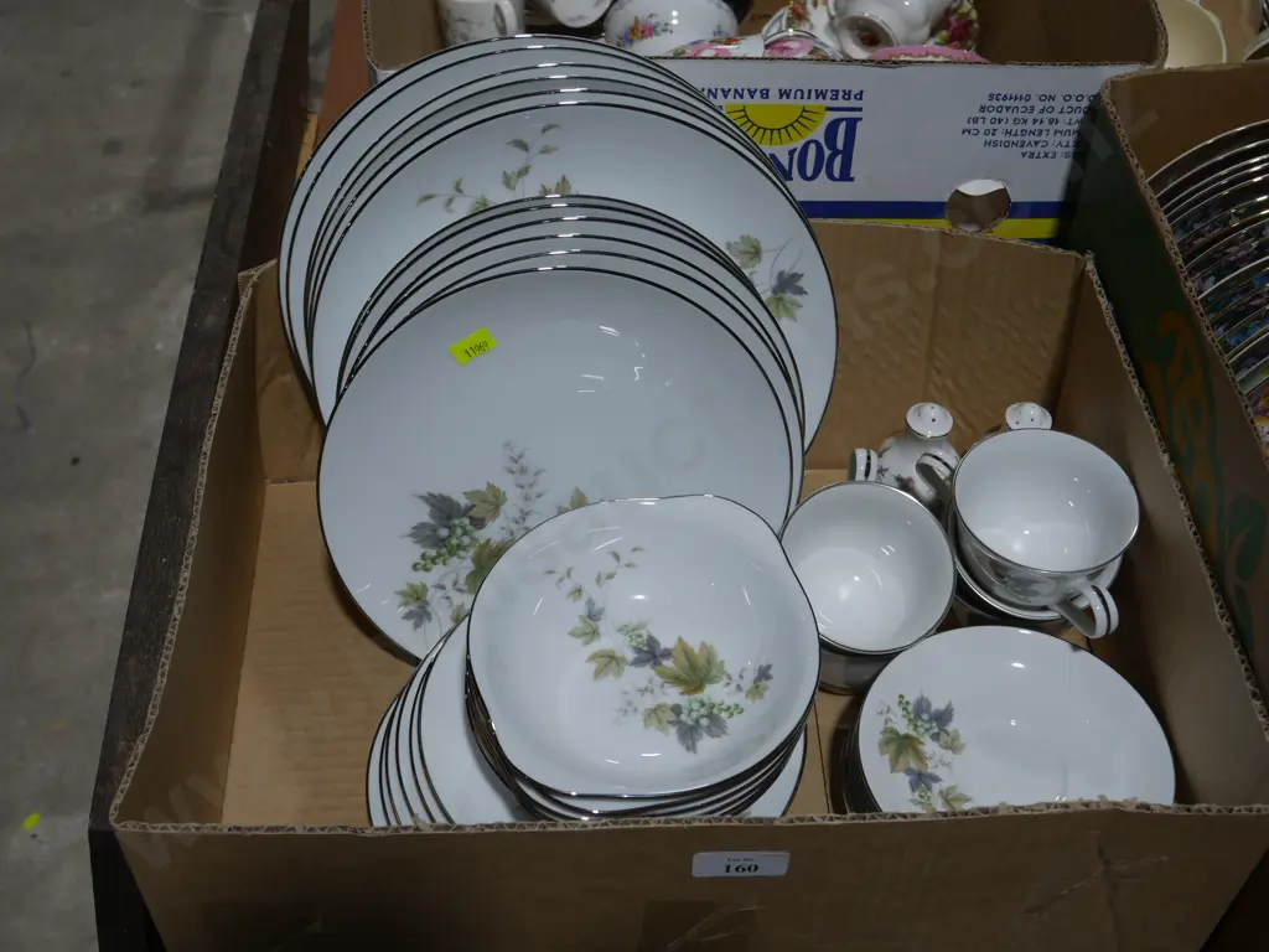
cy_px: 476
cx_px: 634
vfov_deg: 34.3
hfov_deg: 44.8
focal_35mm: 42
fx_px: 1540
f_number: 5
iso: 200
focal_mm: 21
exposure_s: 1/125
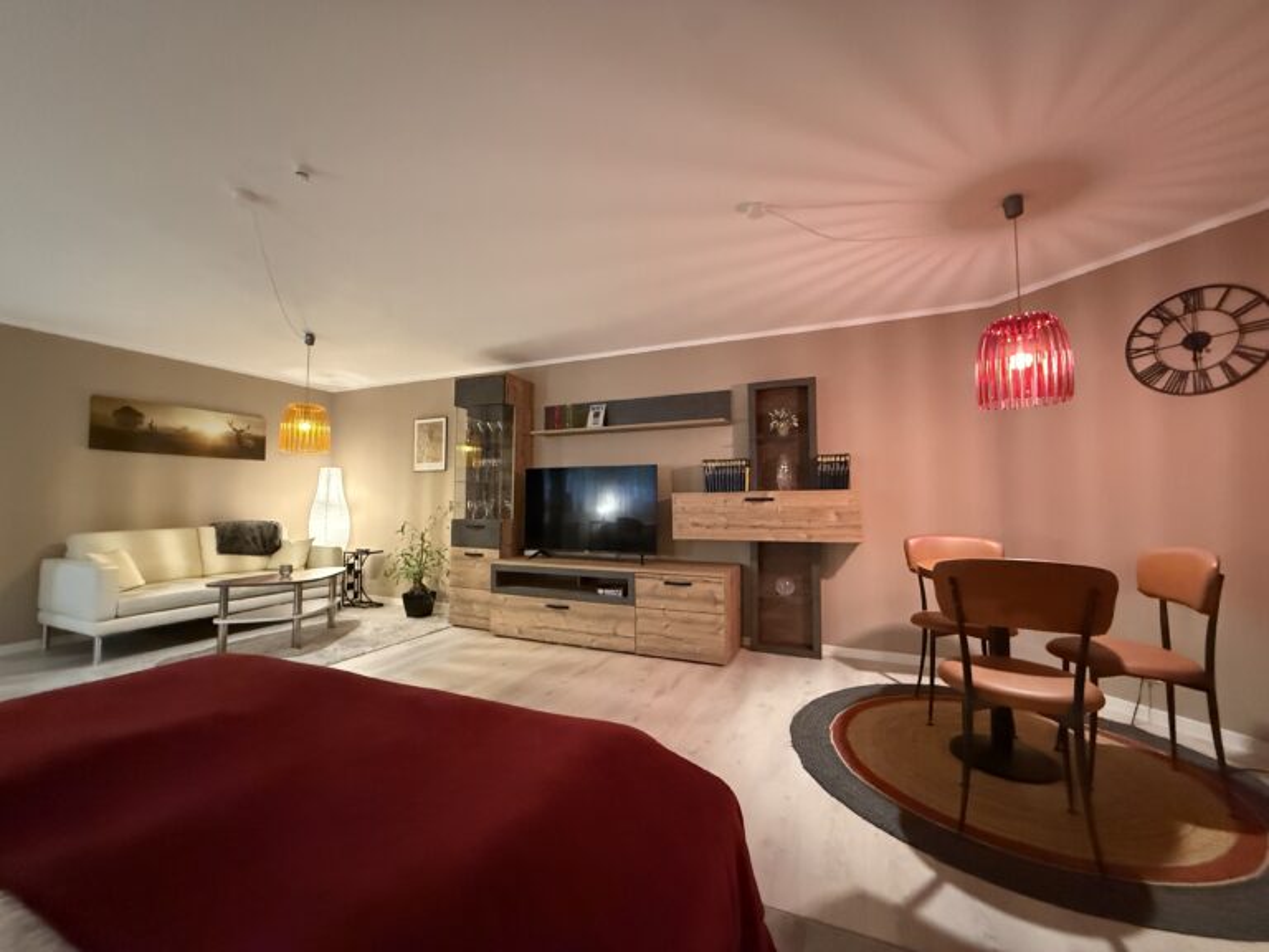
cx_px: 634
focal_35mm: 14
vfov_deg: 85.7
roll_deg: -0.4
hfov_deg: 102.1
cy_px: 476
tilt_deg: +3.6
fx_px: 513
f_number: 2.2
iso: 1250
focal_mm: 2.22
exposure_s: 1/50
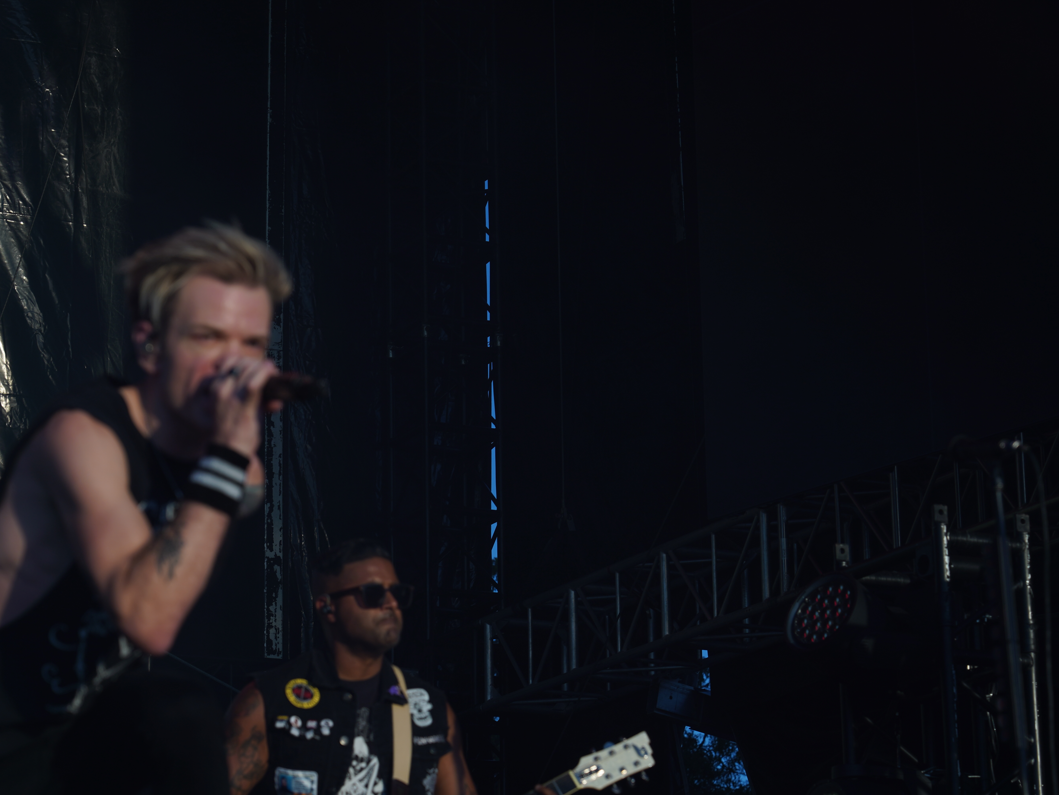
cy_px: 397
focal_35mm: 114
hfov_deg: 17.3
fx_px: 3488
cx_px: 490
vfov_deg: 13.0
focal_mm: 105
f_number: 7.1
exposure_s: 1/400
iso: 100
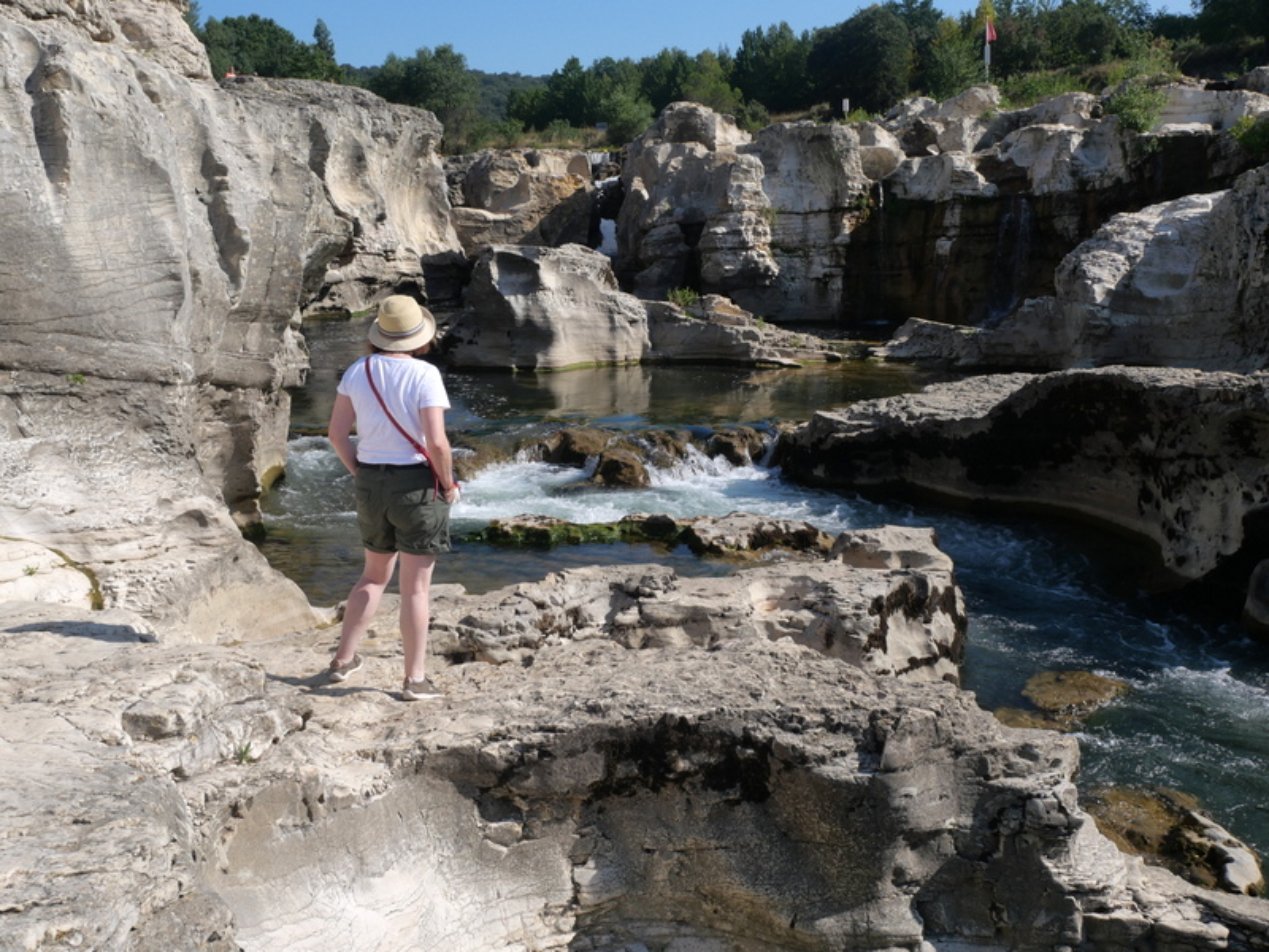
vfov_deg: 41.8
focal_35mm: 34
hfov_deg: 54.0
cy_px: 476
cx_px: 634
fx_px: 1246
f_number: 9
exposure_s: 1/500
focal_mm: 17
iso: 200
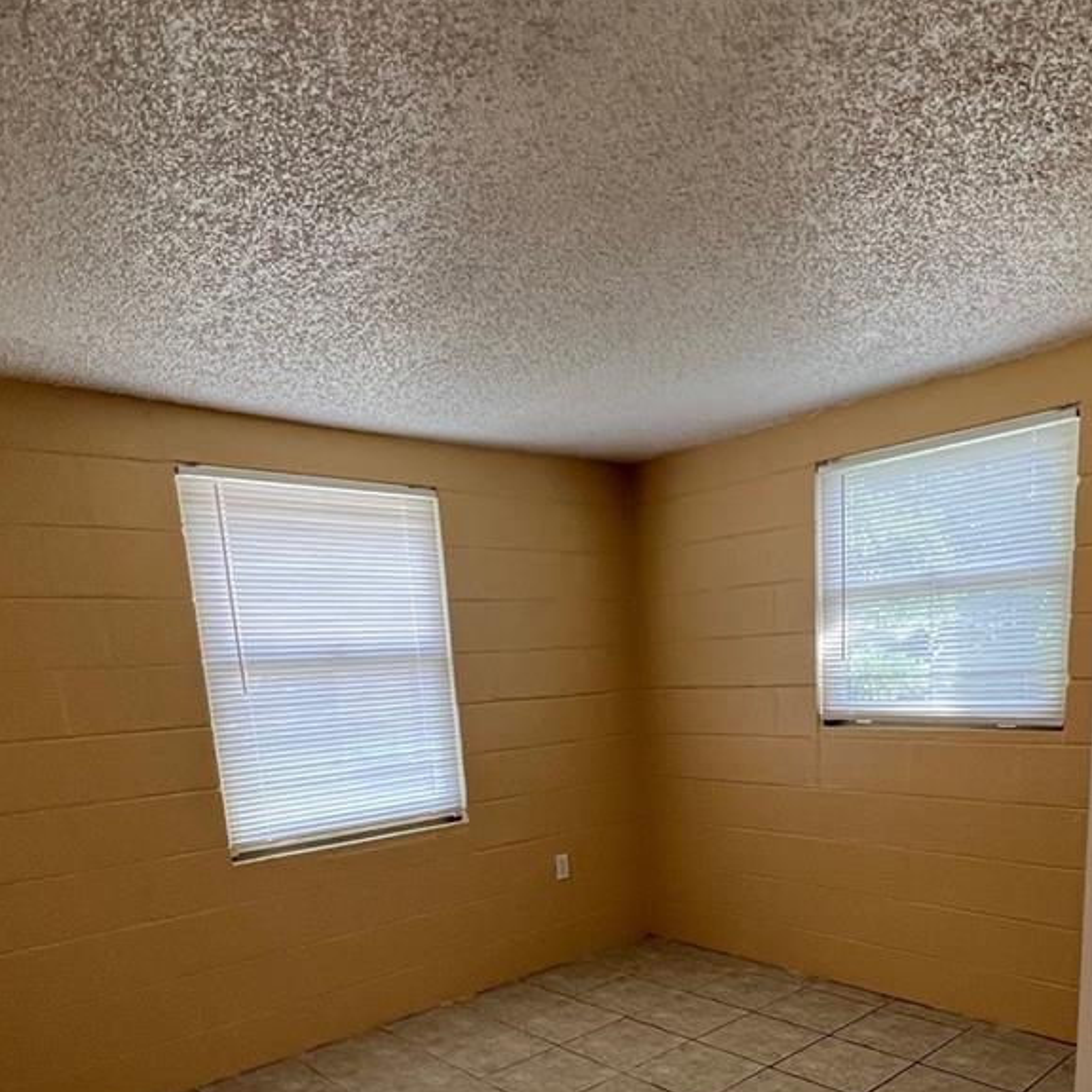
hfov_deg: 64.7
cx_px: 625
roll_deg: +3.3
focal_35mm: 24
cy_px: 855
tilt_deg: -11.2
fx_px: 857
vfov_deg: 60.4
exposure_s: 1/99
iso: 160
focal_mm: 1.57
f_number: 1.8
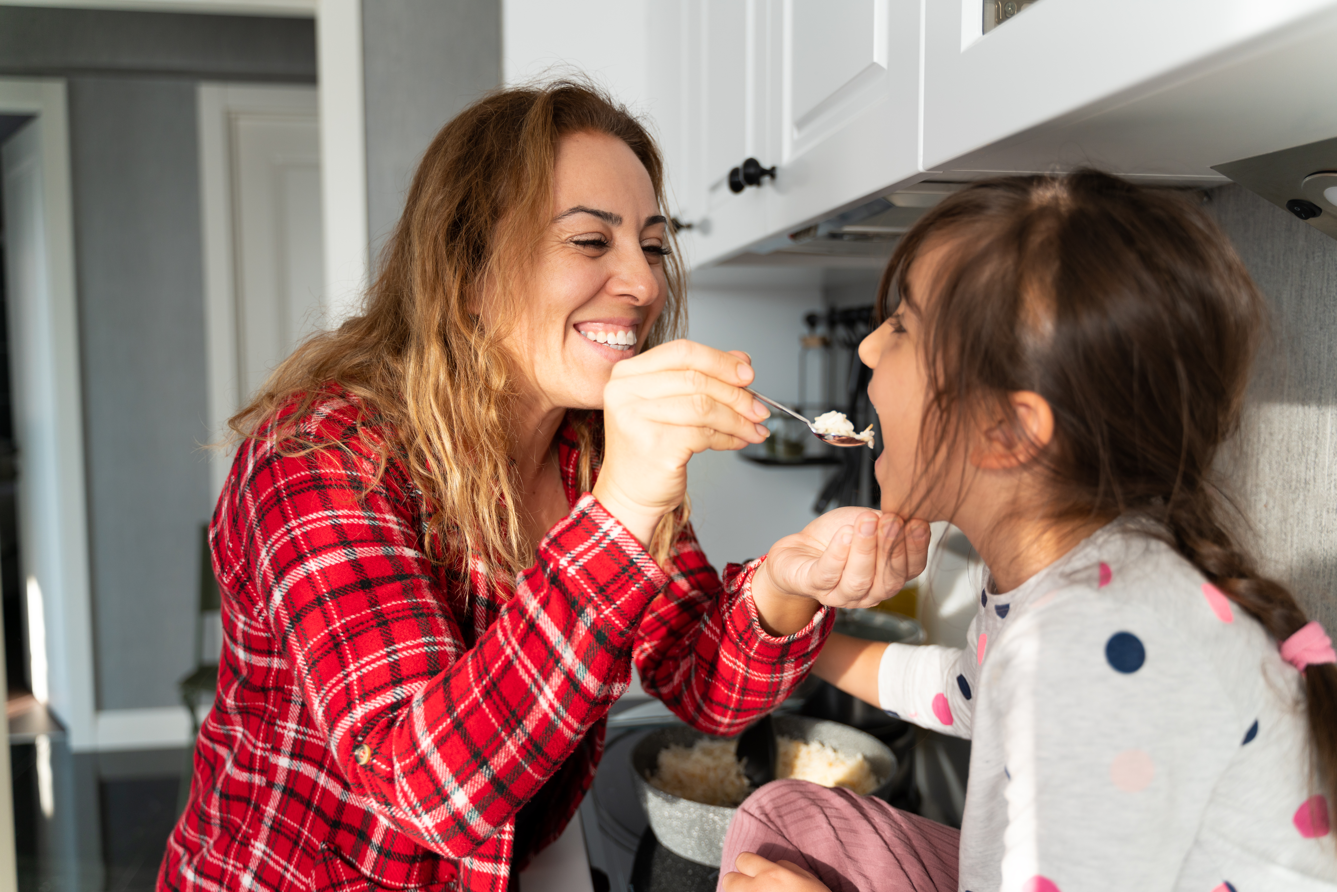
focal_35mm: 30
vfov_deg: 43.6
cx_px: 668
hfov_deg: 61.9
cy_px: 446
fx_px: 1114
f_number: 2.8
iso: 160
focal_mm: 30
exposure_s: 1/250
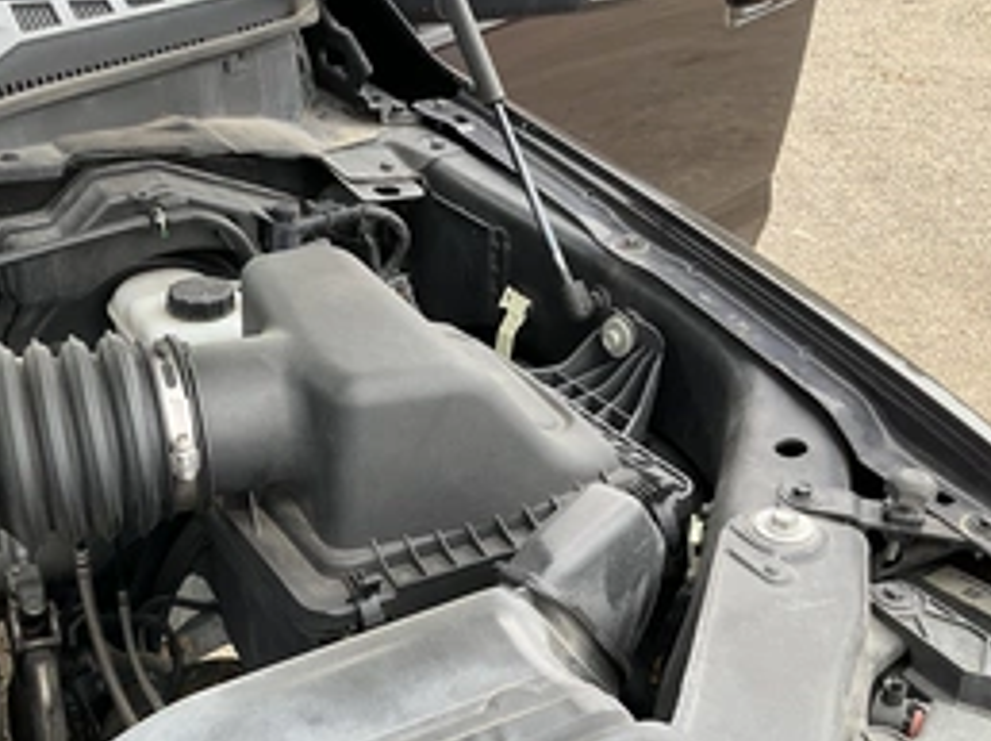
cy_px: 491
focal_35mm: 45
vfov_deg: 31.9
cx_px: 261
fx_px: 1287
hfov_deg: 41.0
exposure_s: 1/122
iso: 25
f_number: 1.8
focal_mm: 3
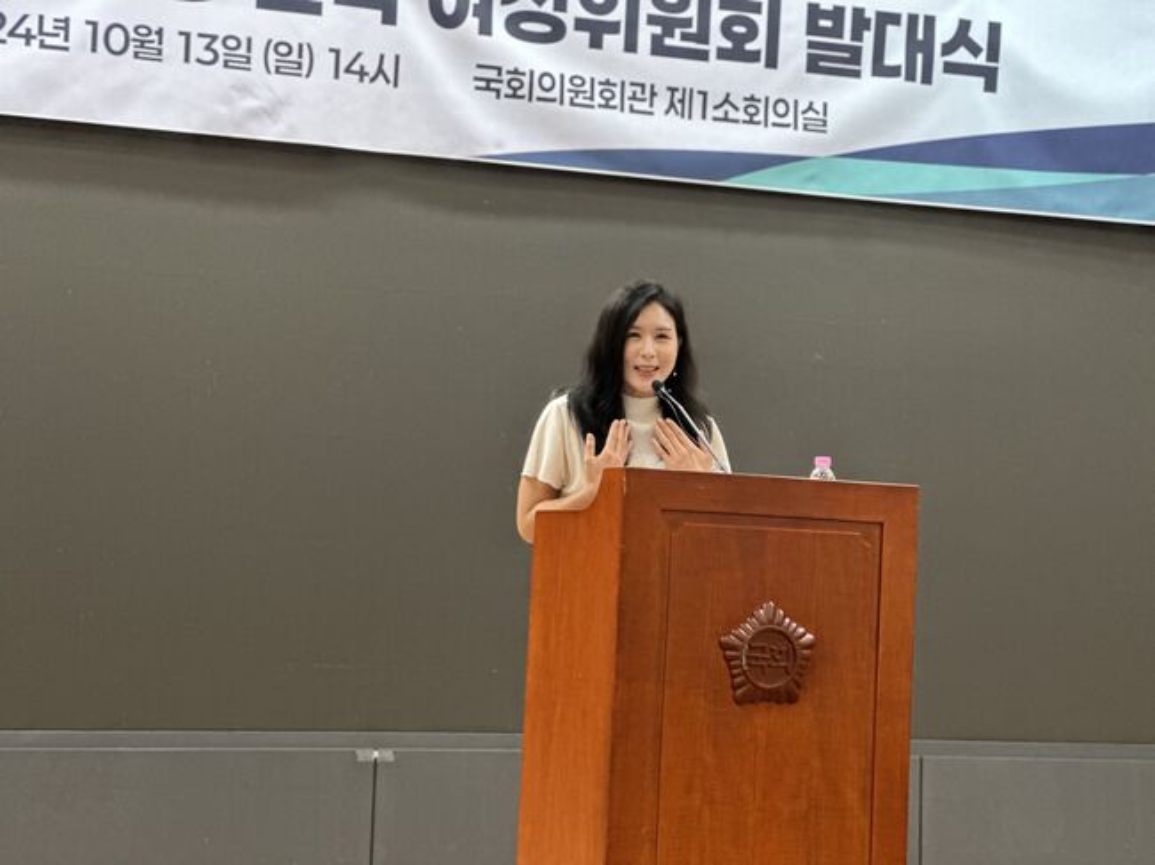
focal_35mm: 77
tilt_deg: +5.0
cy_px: 432
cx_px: 578
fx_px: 2568
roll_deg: -1.9
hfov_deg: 25.3
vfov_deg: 19.1
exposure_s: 1/40
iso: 400
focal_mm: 9
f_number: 2.8
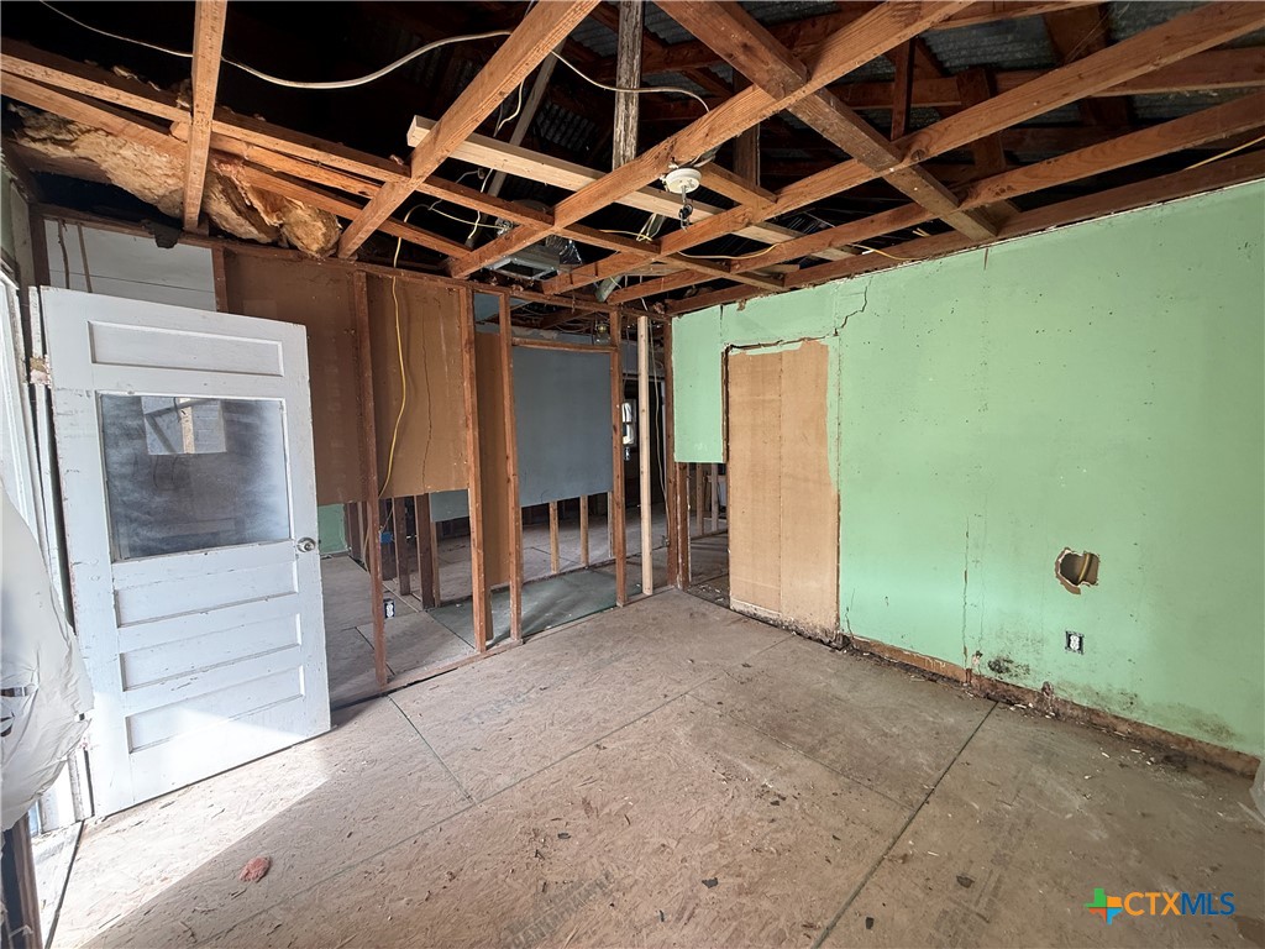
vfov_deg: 85.7
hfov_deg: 102.1
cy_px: 474
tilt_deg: -6.6
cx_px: 632
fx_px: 512
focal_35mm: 14
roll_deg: +0.9
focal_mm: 2.22
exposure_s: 1/99
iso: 200
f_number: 2.2
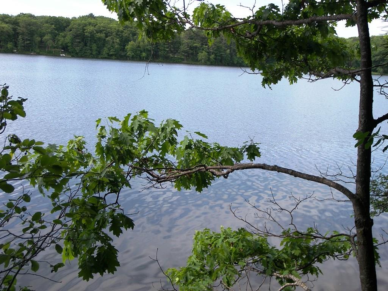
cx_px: 194
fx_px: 527
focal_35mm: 47
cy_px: 146
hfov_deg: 40.4
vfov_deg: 30.9
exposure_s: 1/320
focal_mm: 9.8
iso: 50
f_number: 3.6
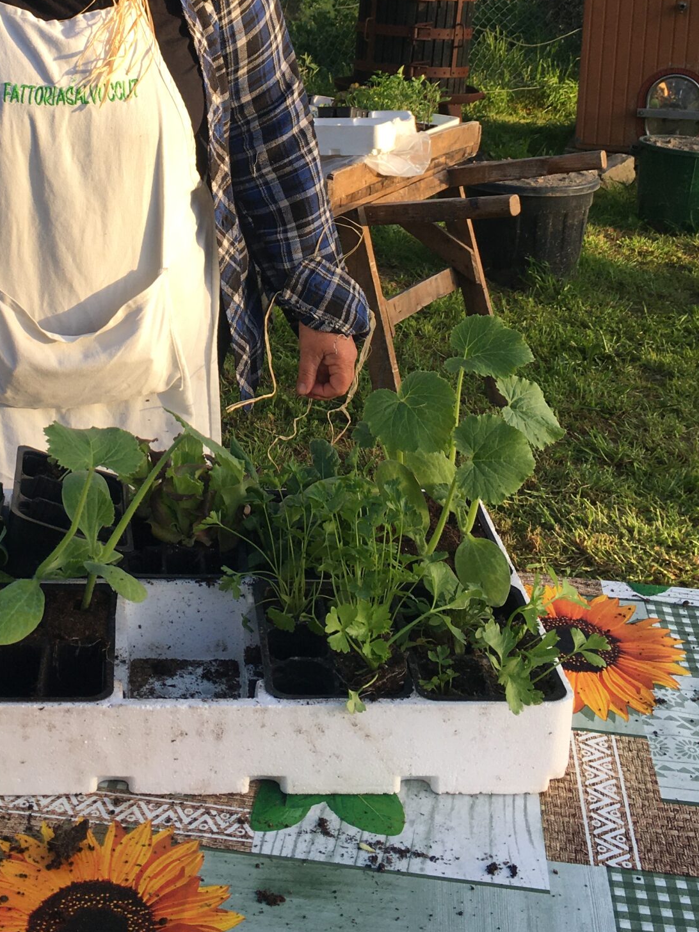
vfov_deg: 36.1
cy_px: 175
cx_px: 181
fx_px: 1373
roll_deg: -0.8
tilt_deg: -13.1
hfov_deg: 28.2
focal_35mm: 51
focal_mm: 4.15
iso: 25
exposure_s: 1/359
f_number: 2.2
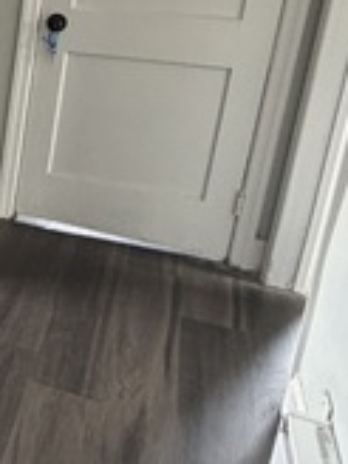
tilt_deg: -15.7
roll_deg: -0.6
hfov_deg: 19.0
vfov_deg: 33.1
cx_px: -294
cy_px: 117
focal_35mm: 57
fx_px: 764
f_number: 2.2
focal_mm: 2.22
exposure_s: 1/80
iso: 320
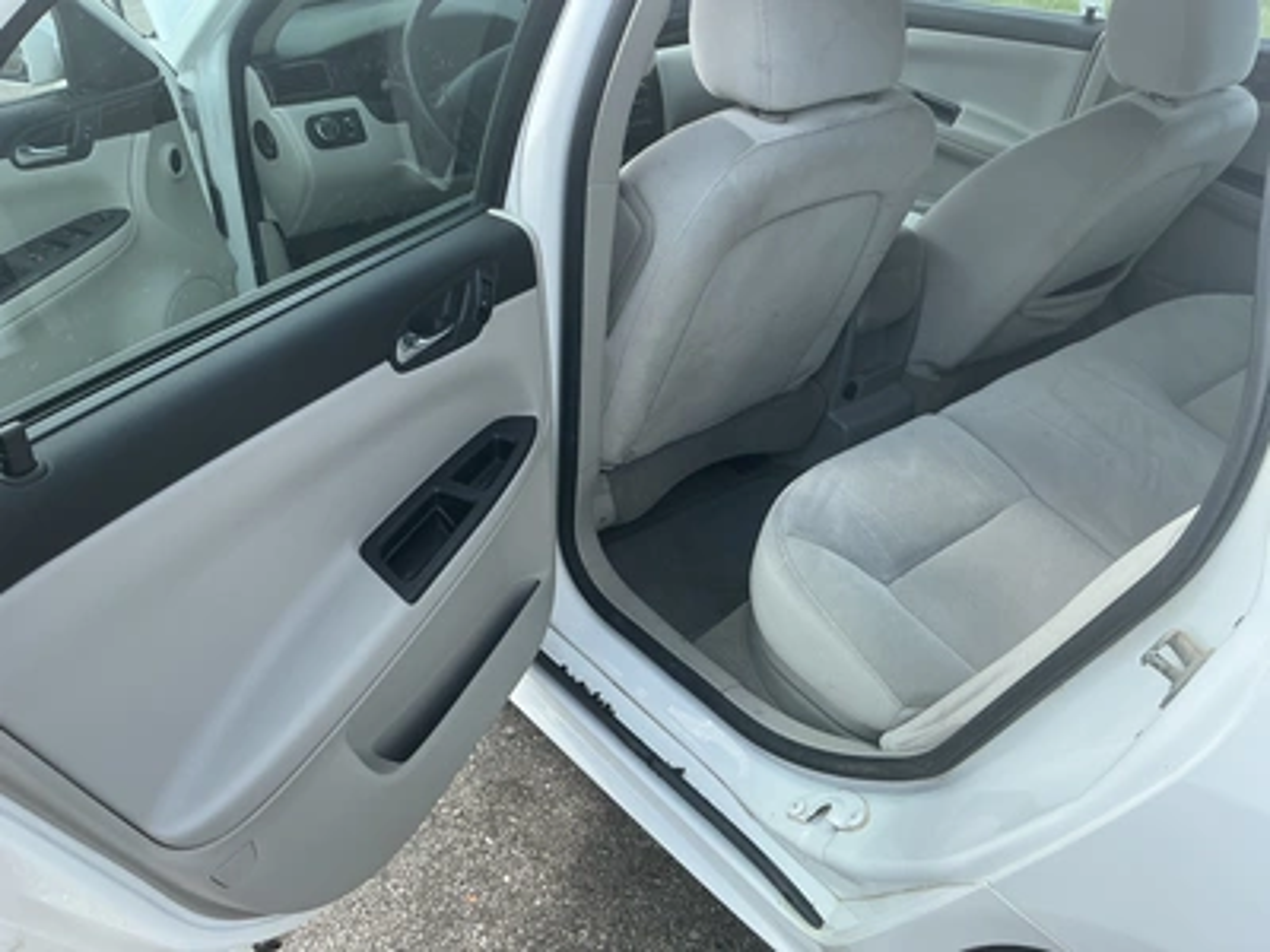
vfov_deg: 49.7
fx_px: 1027
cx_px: 635
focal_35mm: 28
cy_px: 476
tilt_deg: -33.1
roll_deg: +0.5
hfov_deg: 63.4
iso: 25
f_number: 1.8
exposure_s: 1/580
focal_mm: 3
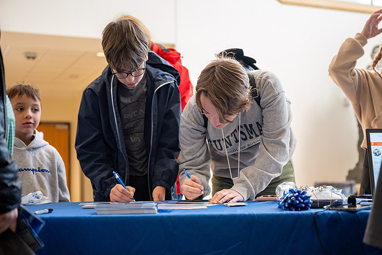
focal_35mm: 53
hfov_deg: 37.5
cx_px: 212
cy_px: 144
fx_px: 562
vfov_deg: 25.5
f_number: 2.8
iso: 1250
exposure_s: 1/160
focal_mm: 47
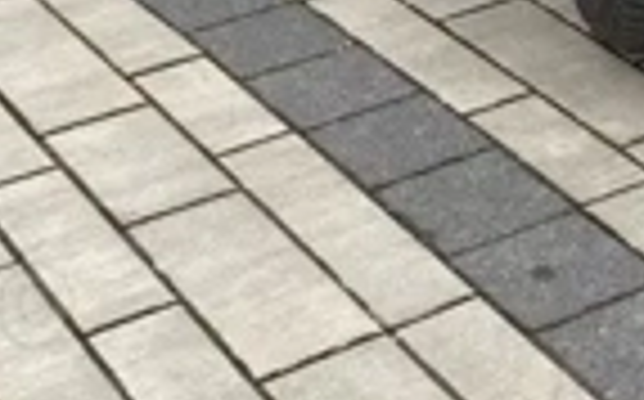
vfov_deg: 10.8
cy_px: -202
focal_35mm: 116
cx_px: 662
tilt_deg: -20.7
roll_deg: -0.9
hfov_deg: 17.5
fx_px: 2034
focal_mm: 4.25
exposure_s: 1/189
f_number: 1.8
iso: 32
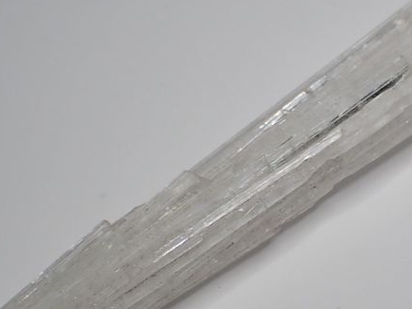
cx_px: 298
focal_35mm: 155
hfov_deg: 12.7
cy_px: 164
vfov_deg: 9.6
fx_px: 1845
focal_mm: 11.88
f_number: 3.8
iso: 160
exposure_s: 1/250
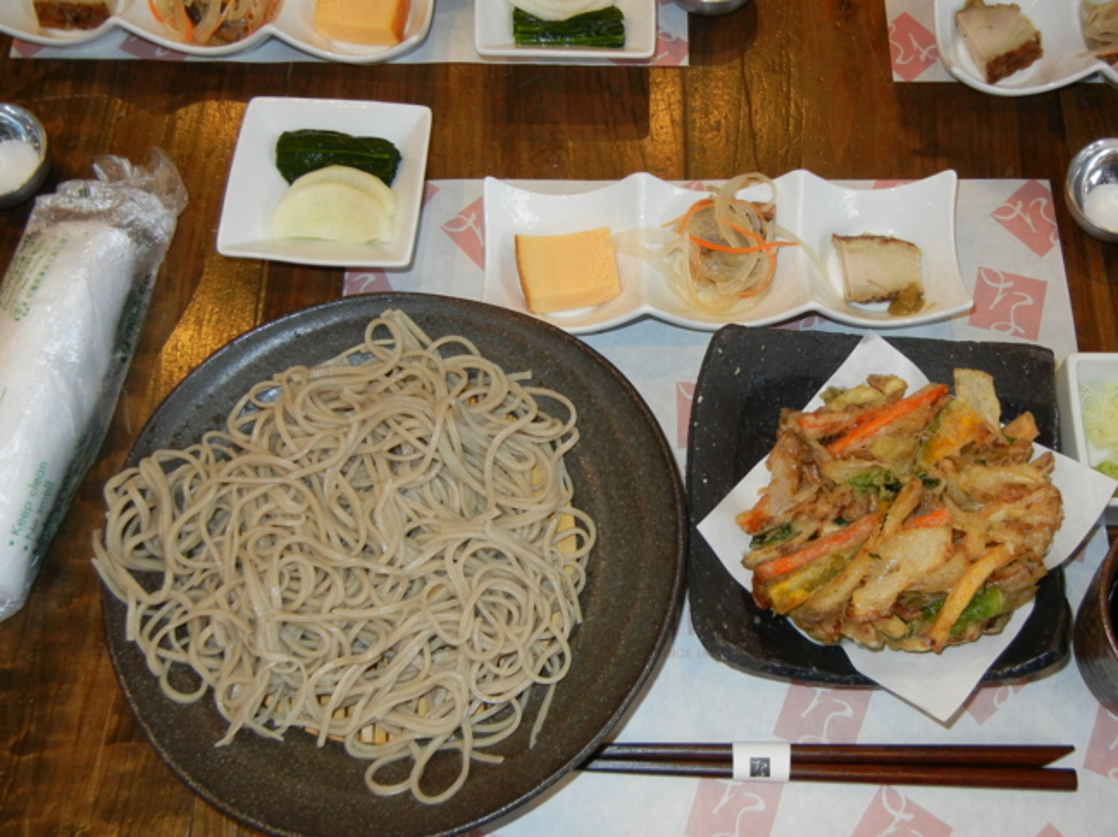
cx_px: 661
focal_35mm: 37
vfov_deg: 38.6
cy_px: 465
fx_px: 1194
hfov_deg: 49.9
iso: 200
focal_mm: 5.4
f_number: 3.5
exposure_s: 1/30
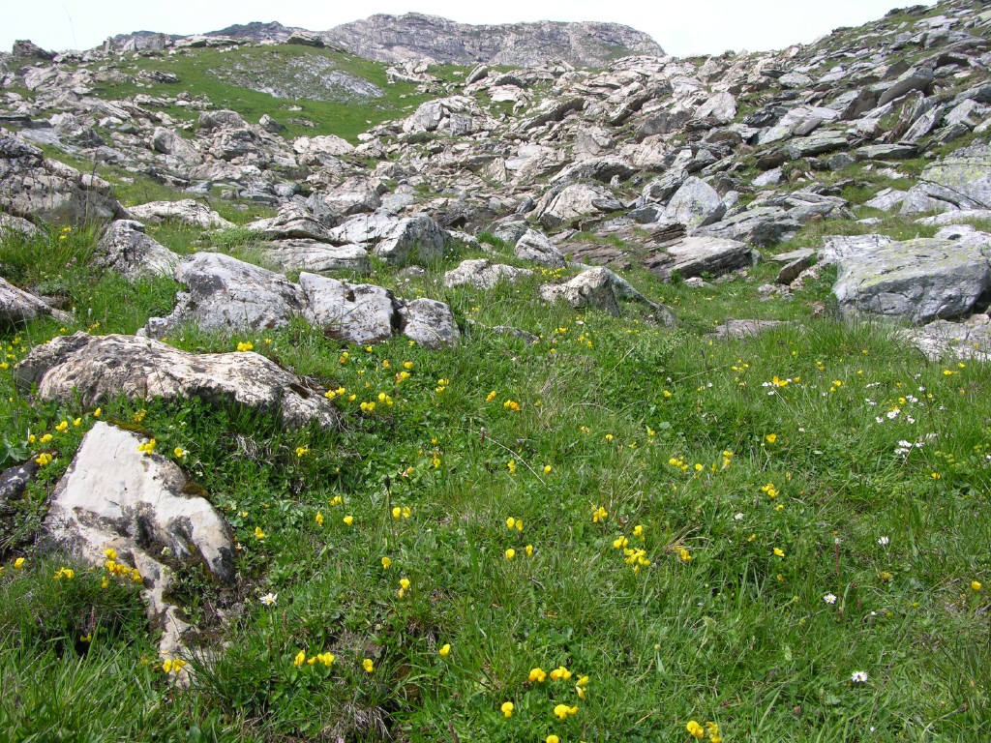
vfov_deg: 40.7
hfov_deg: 52.6
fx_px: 1002
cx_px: 496
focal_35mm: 35
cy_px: 372
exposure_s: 1/185
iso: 50
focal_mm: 8.9
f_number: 5.6
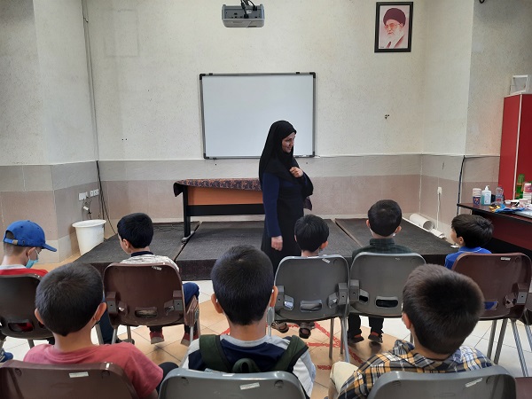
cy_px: 200
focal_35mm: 24
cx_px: 266
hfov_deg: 71.6
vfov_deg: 56.8
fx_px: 369
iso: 64
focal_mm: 5.23
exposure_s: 1/50
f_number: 1.8
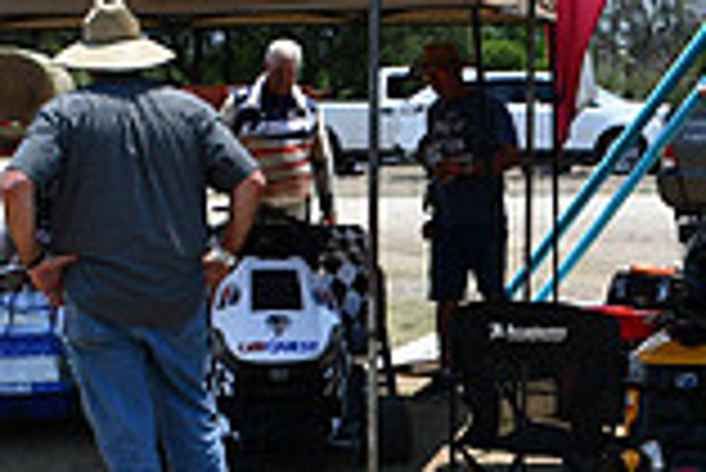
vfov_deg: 10.3
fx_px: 2611
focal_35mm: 133
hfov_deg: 15.1
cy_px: 303
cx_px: 715
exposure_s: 1/320
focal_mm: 24
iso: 100
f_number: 9
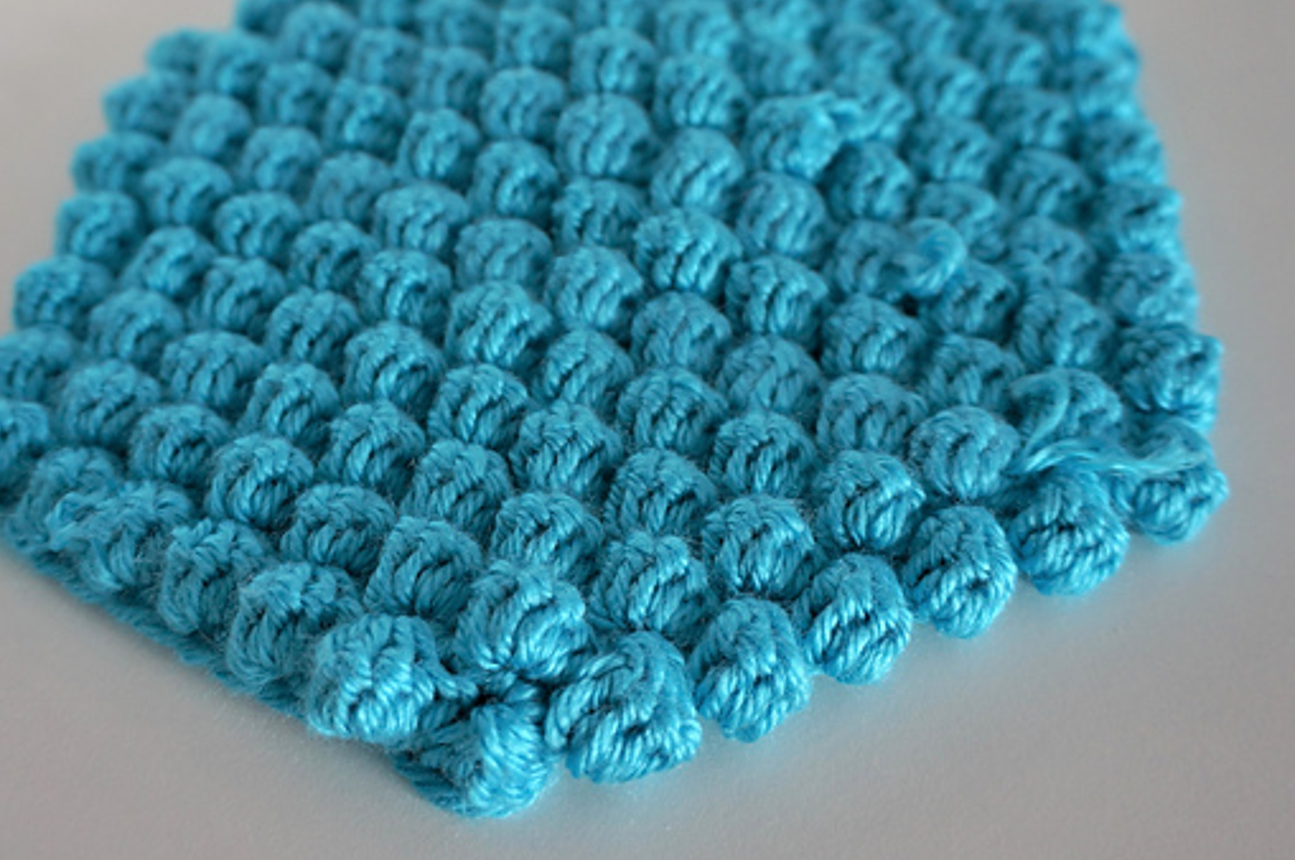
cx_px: 539
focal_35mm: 40
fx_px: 1424
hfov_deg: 48.7
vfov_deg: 33.5
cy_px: 345
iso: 400
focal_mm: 21
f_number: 4
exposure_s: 1/60
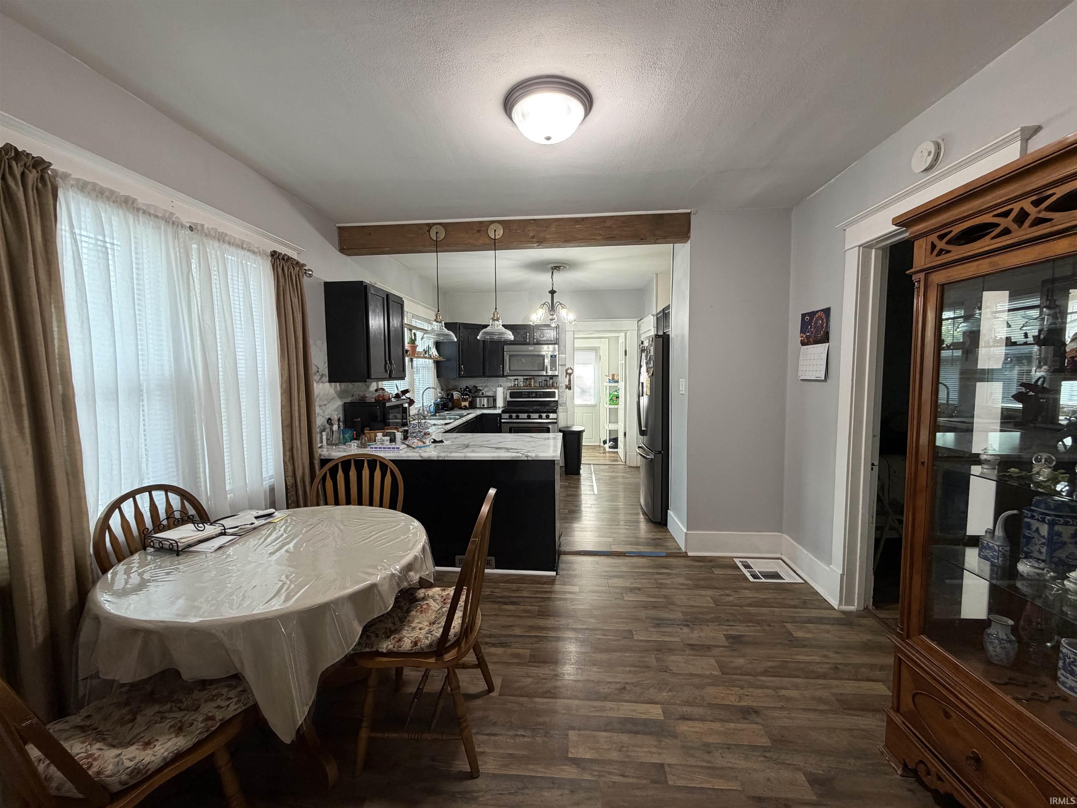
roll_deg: +0.9
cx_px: 538
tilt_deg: -3.6
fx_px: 436
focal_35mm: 14
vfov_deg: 85.7
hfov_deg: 102.1
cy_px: 404
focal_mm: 2.22
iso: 200
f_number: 2.2
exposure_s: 1/60
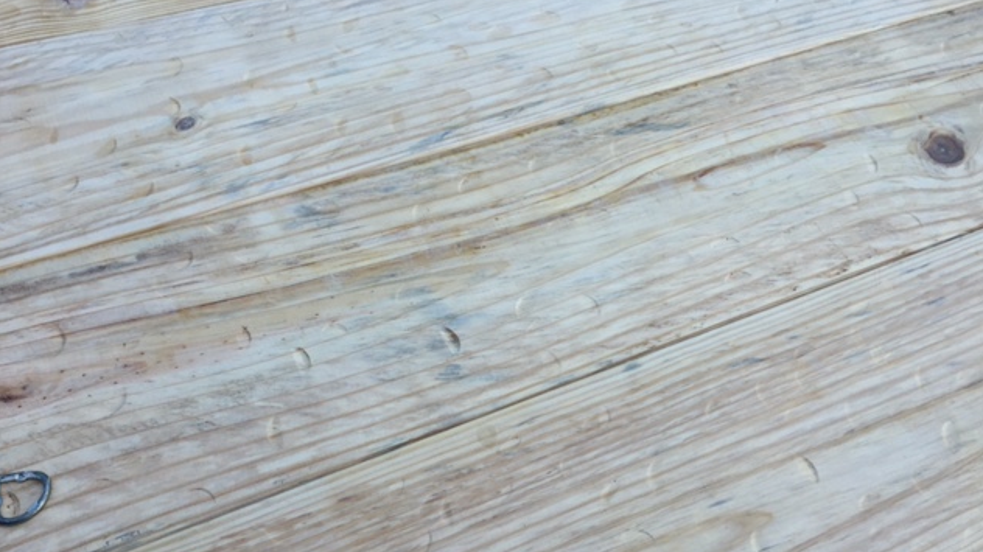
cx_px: 495
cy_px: 319
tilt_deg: -58.6
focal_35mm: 32
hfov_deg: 61.0
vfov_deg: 36.6
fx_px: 834
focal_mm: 4.15
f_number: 2.2
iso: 32
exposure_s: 1/791
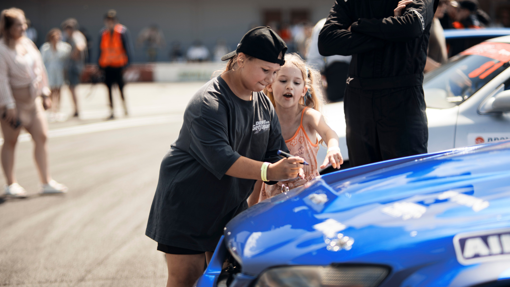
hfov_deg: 23.9
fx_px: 1204
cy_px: 144
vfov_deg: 13.6
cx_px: 255
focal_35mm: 89
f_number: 1.8
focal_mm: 85
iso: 100
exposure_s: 1/250
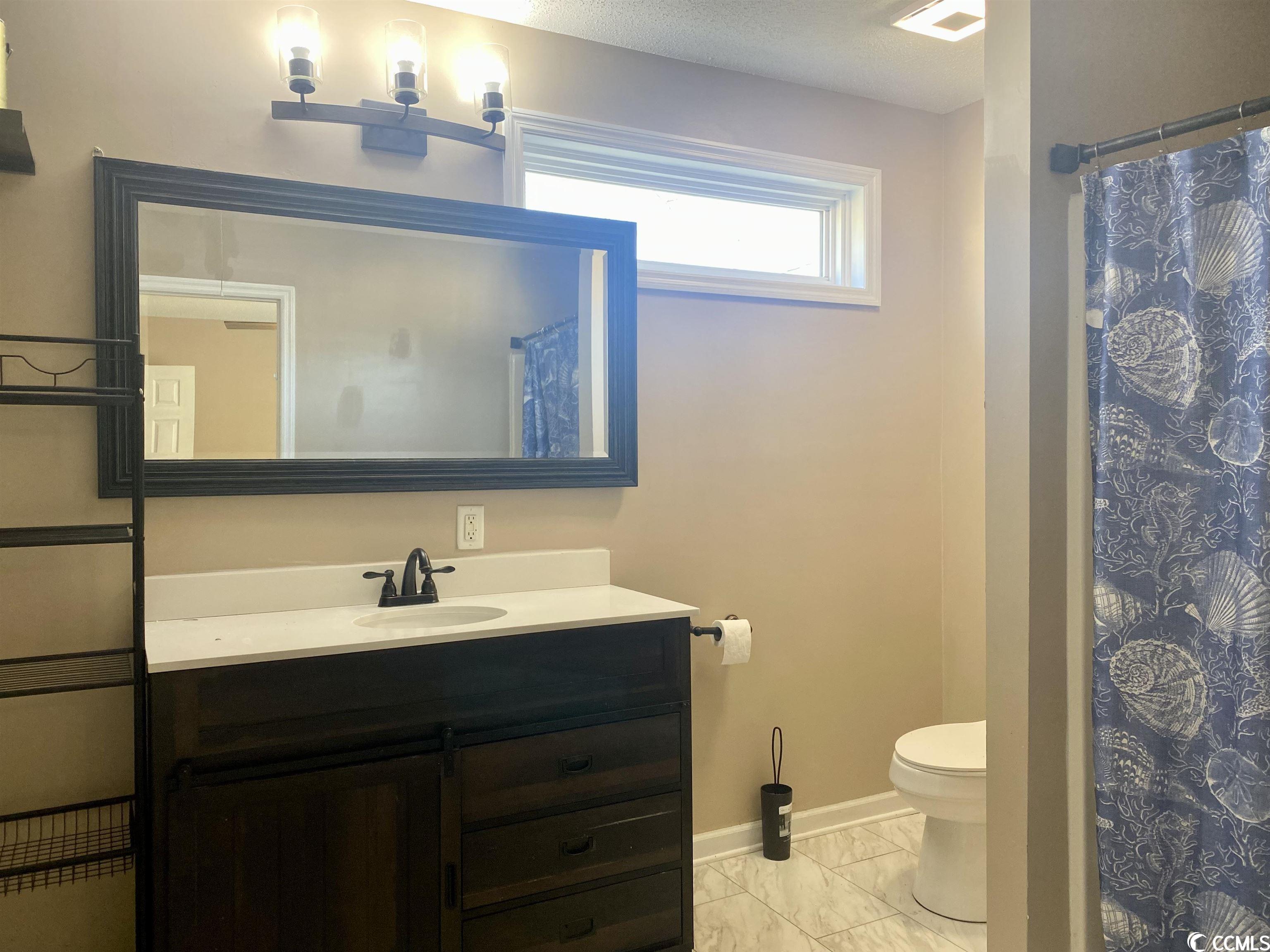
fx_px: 954
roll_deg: +0.2
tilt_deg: -2.1
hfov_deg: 67.3
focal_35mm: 26
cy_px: 476
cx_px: 635
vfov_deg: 53.1
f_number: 1.8
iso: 125
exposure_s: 1/120
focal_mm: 4.25
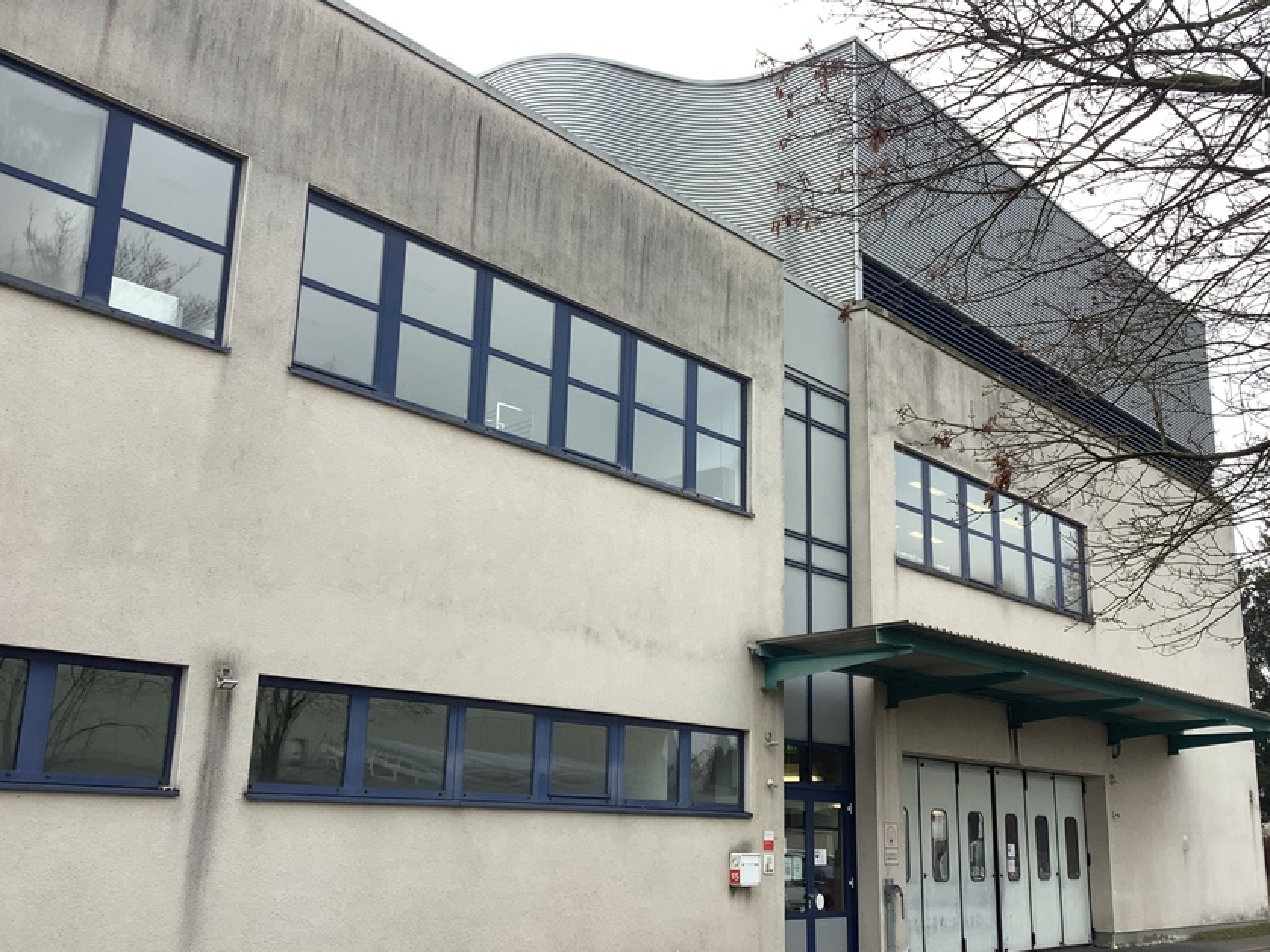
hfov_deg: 50.0
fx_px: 1357
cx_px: 708
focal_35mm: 37
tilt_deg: +13.6
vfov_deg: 38.6
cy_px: 462
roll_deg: +0.1
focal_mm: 3.3
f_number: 2.4
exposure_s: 1/175
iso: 25
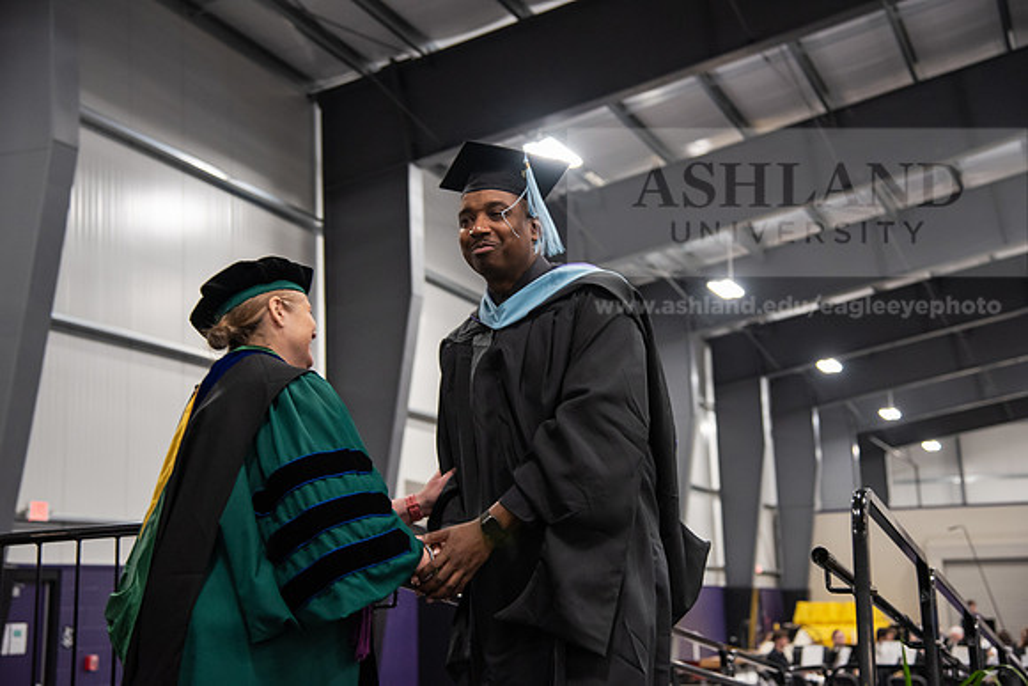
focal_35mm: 52
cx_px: 514
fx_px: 1485
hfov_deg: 38.2
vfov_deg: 26.0
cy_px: 343
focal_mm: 52
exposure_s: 1/125
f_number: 4
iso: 2000
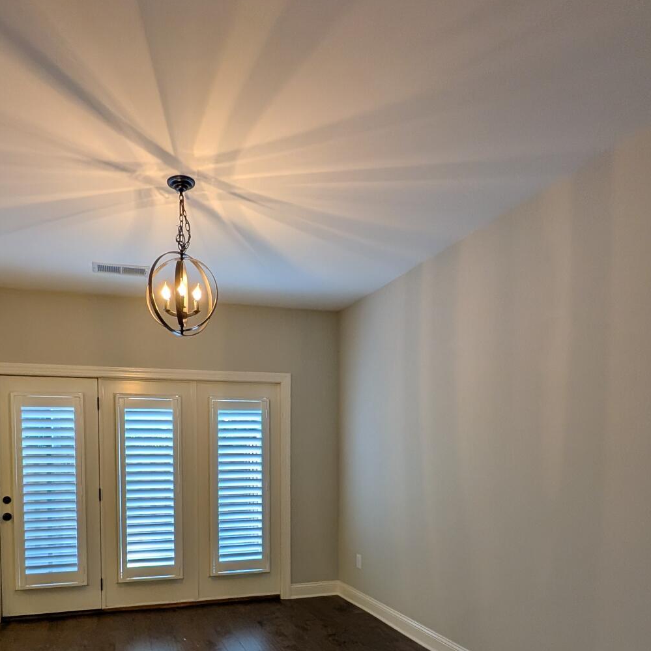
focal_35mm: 23
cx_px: 237
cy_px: 470
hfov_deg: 66.1
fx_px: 489
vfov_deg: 64.1
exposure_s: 1/60
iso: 93
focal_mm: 1.54
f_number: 2.2
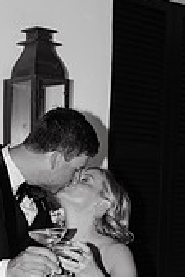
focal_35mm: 93
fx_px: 715
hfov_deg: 14.7
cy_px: 259
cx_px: 113
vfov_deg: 21.3
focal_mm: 35
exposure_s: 1/160
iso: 400
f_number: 2.8
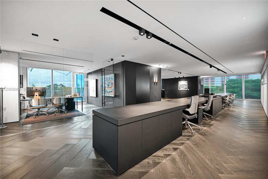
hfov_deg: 104.3
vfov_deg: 81.2
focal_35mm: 14
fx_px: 104
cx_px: 134
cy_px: 90
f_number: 4
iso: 3200
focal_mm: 14
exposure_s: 1/15
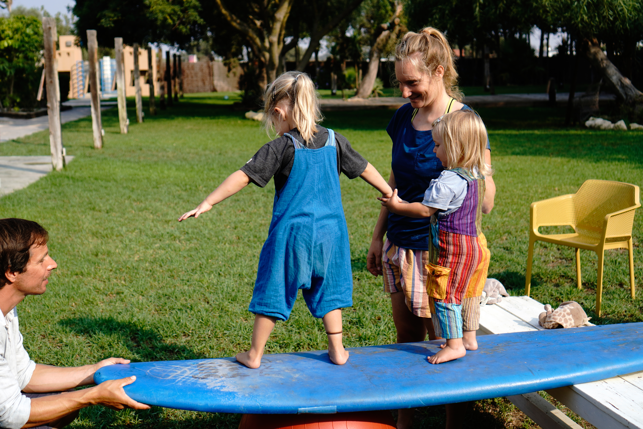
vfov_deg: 25.8
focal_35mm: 52
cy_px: 214
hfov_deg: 37.9
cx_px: 322
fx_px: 938
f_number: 3.2
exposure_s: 1/1000
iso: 100
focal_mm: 35
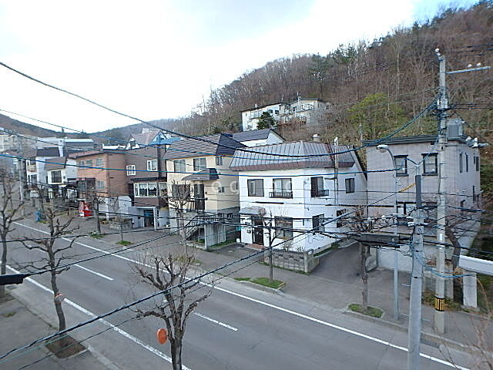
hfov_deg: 79.0
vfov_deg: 63.4
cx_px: 246
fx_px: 299
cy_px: 185
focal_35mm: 21
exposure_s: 1/320
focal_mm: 3.7
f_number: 3.5
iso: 125
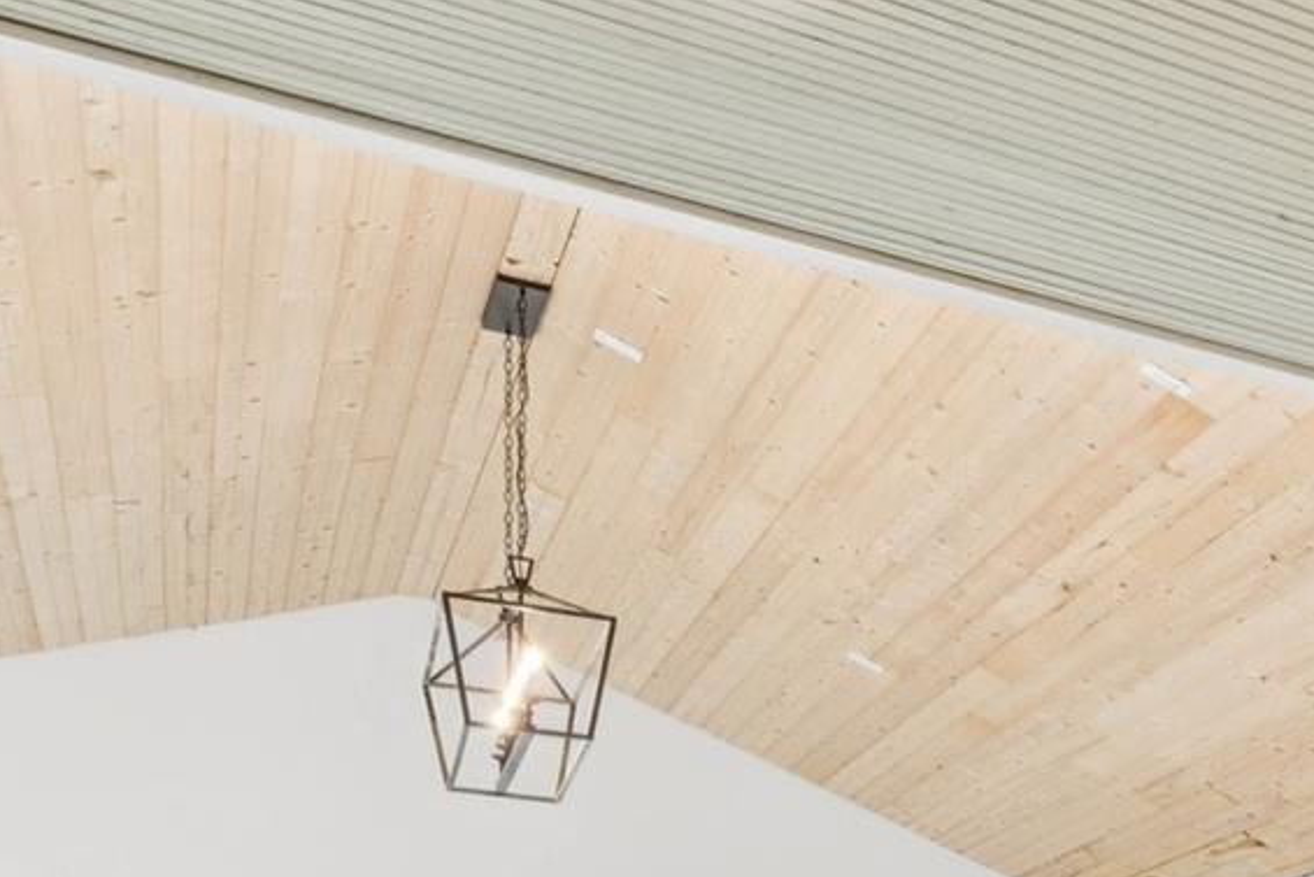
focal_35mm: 61
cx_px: 2326
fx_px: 2223
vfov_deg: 19.6
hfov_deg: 21.8
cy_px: 1281
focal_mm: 16.8
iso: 100
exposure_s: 1/6
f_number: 11
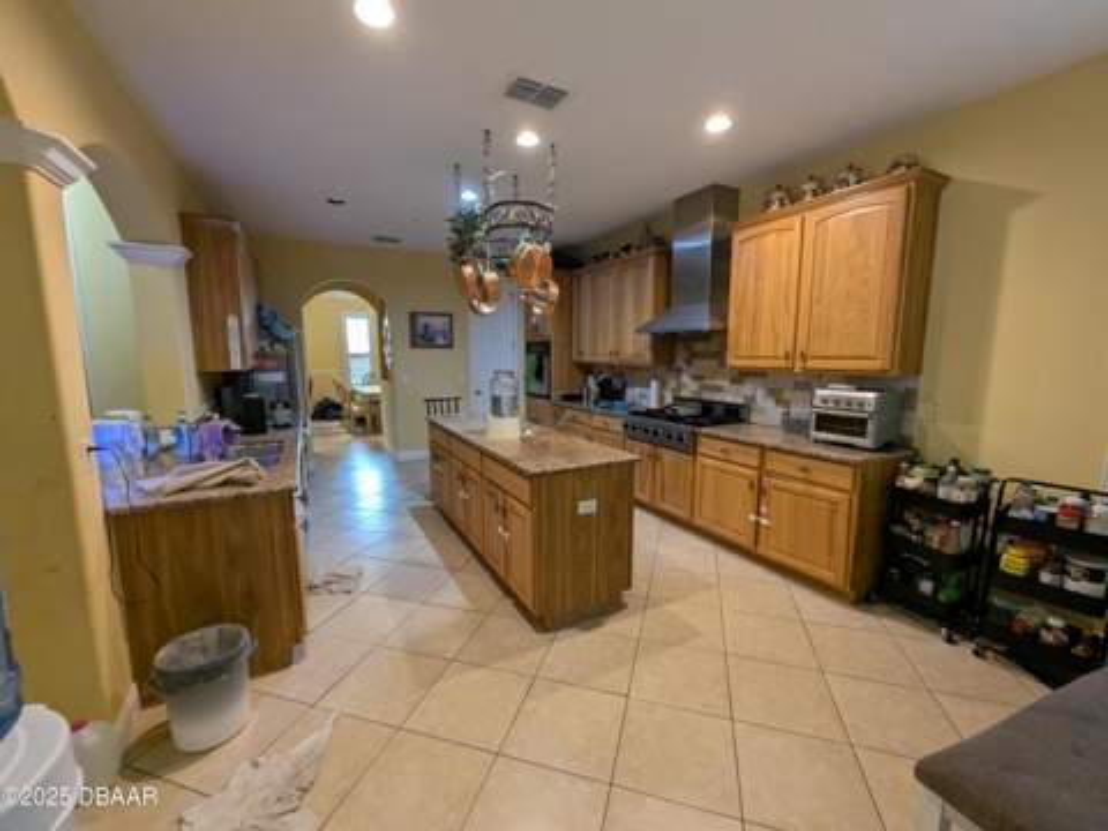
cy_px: 416
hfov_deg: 106.2
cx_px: 554
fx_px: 416
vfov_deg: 89.9
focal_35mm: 13
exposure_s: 1/40
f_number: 2.2
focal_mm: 1.95
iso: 312
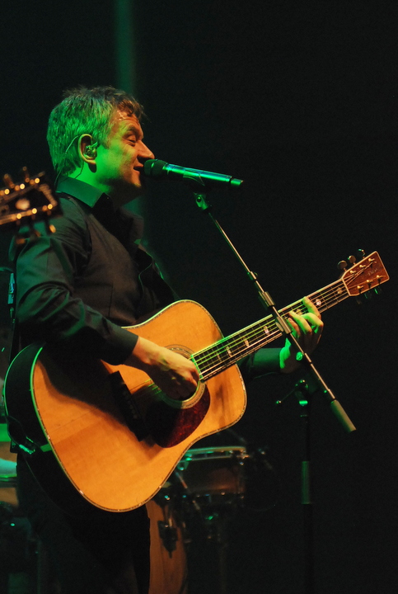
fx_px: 1981
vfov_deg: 17.0
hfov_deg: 11.5
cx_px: 199
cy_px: 297
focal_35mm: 120
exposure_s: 1/500
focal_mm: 80
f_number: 2.8
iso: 1600
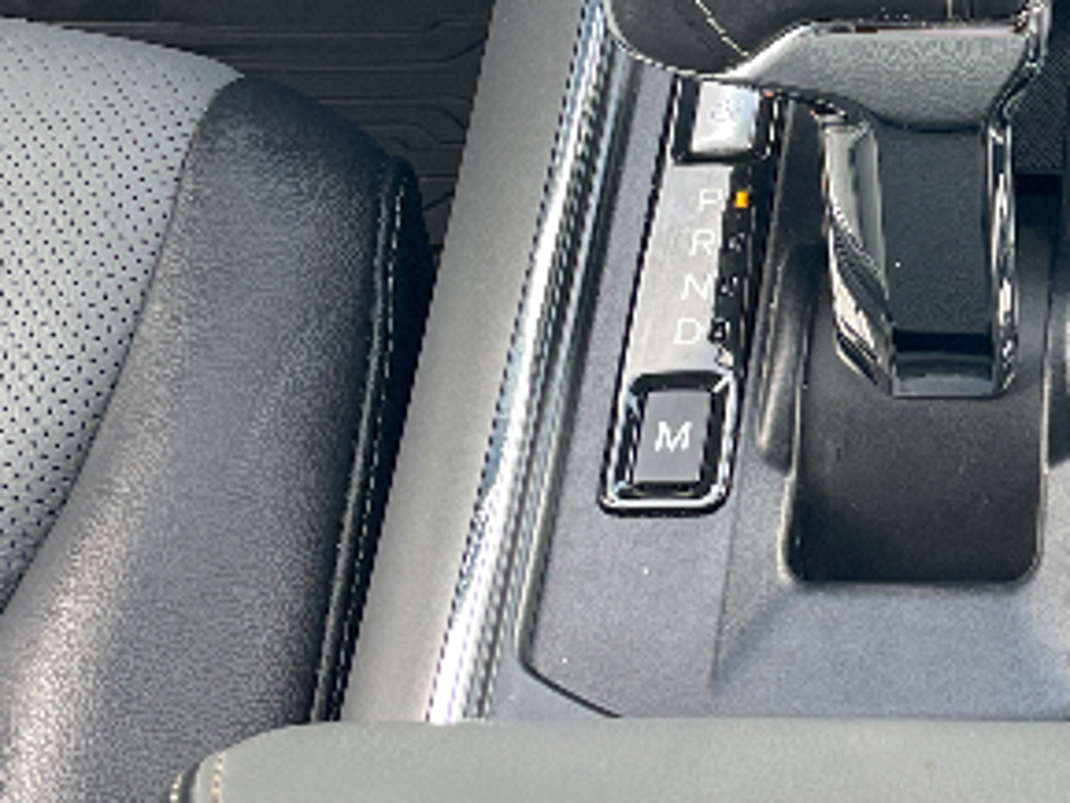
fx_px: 2845
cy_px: -126
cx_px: 1163
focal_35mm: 92
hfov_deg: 20.4
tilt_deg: -50.9
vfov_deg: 15.6
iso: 50
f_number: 1.6
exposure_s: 1/100
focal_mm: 4.2
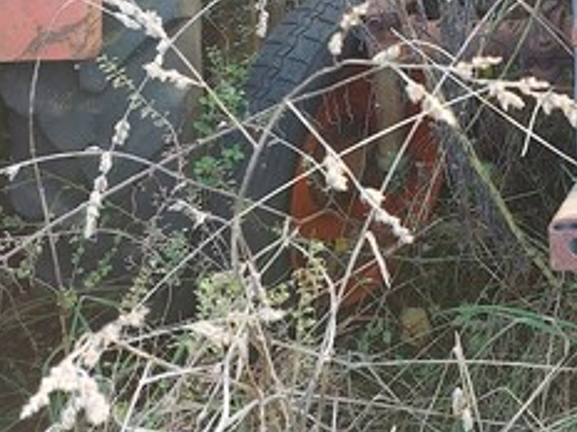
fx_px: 1033
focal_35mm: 62
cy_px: -84
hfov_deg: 26.7
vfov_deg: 21.9
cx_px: 736
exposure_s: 1/60
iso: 40
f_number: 1.8
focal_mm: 5.23
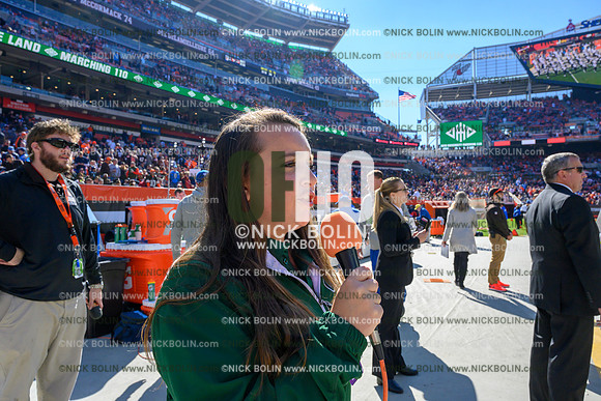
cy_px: 200
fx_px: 401
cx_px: 300
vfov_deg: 53.2
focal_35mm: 24
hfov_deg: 73.7
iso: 1000
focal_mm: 24
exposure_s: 1/2000
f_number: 8
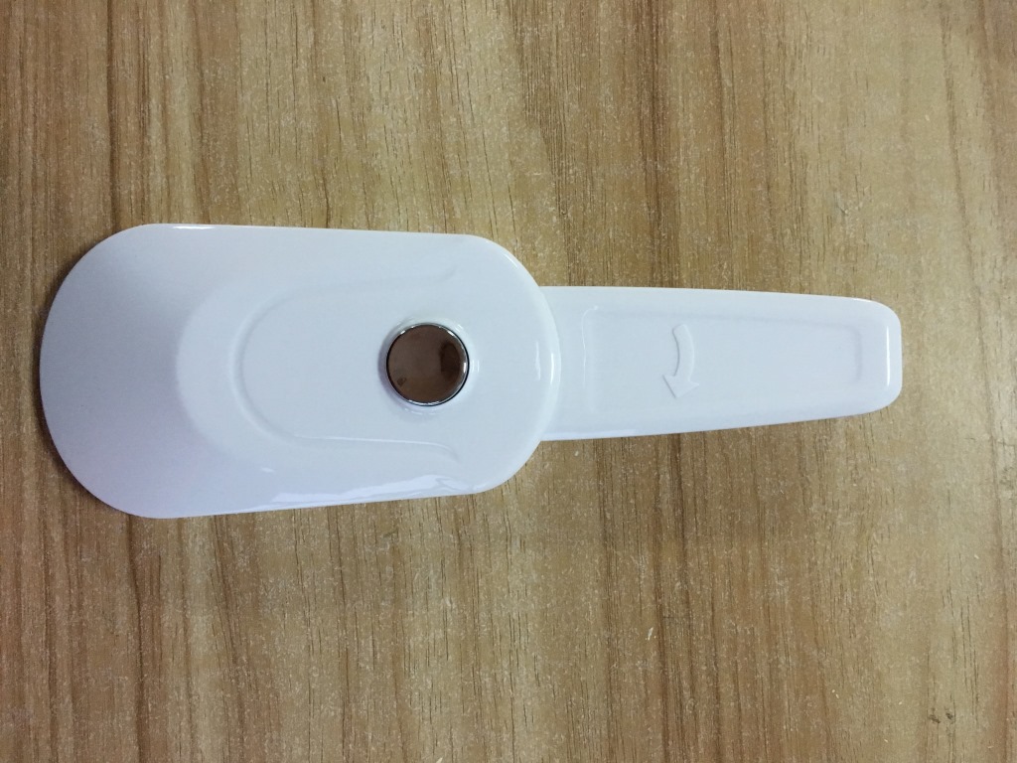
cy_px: 382
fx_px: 852
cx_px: 508
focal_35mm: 29
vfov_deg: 48.2
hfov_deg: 61.7
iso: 200
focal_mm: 4.15
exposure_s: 1/25
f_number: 2.2
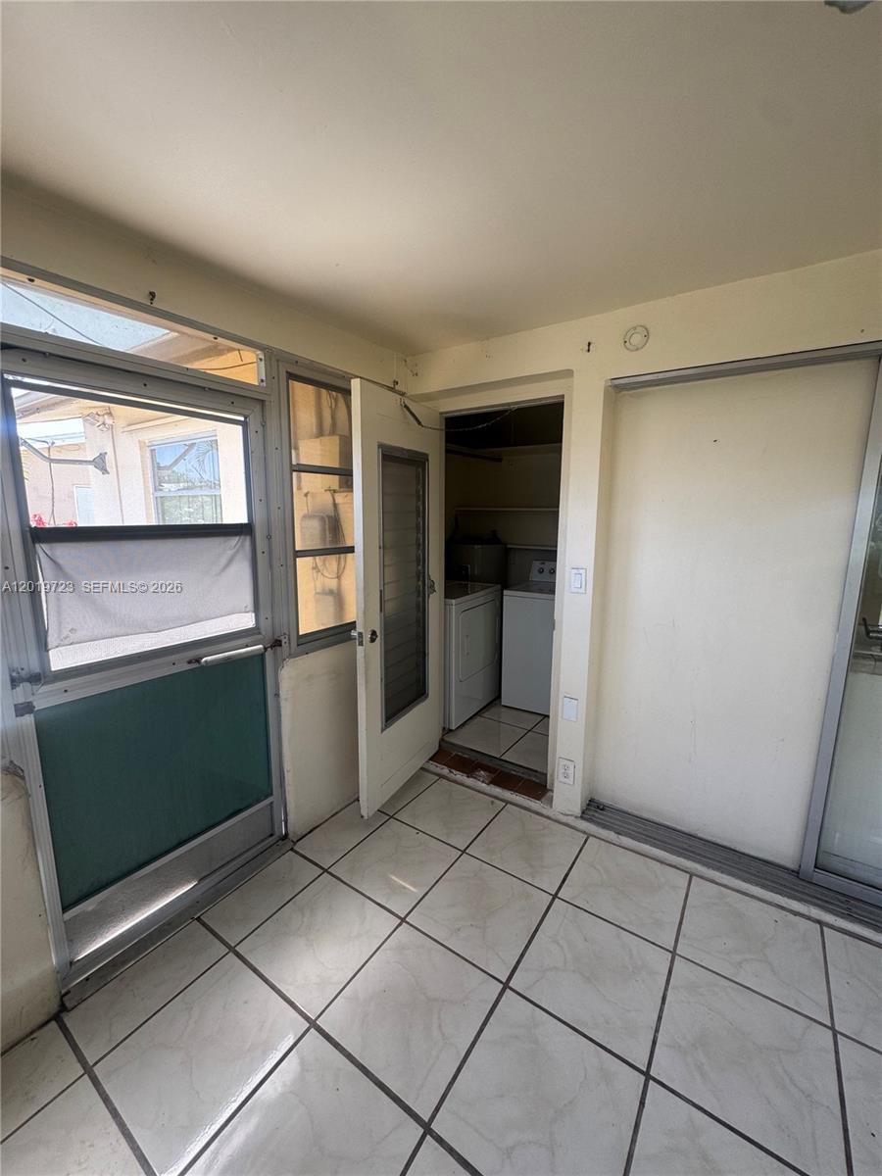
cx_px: 441
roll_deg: -0.5
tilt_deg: -10.4
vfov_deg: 102.1
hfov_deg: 85.7
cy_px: 588
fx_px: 476
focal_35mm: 14
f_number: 2.2
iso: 100
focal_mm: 2.22
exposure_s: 1/99
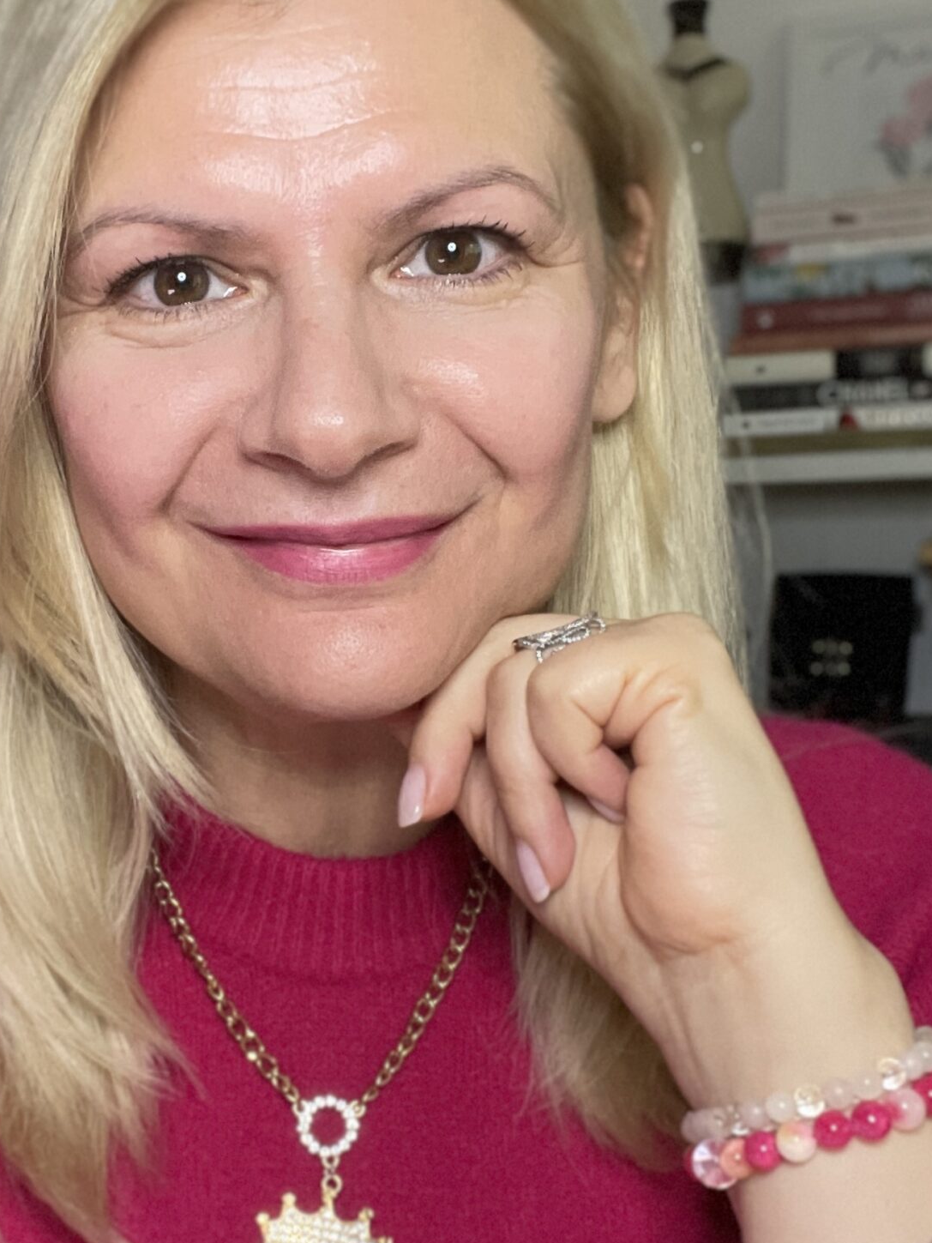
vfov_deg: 36.2
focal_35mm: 53
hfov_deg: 27.3
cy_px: 631
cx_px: 304
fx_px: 1902
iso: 400
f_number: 2.2
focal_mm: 2.71
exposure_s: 1/57
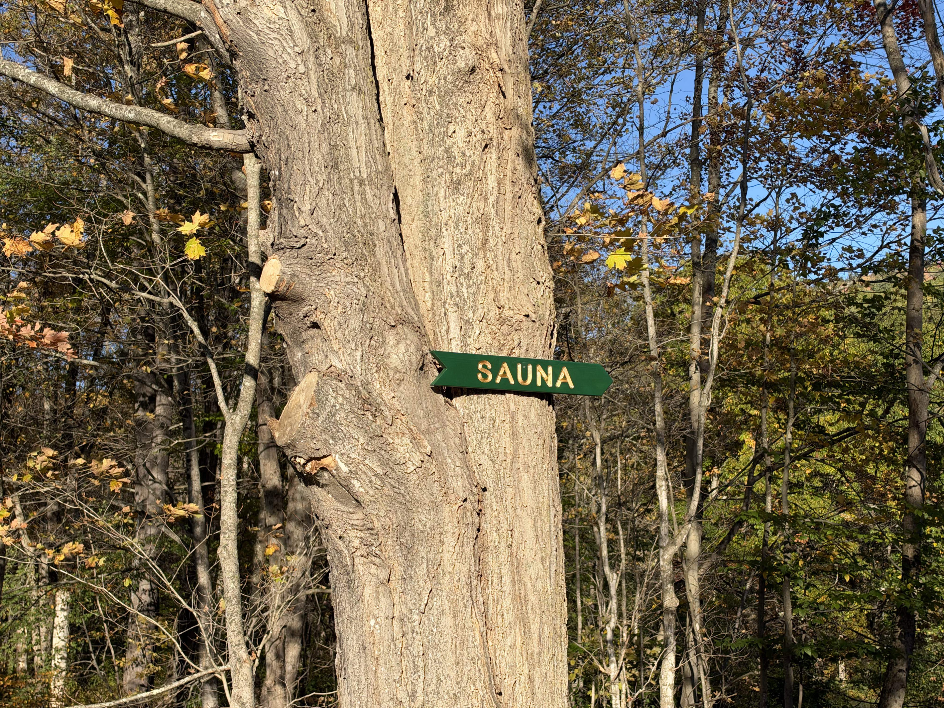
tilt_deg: +10.4
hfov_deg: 39.7
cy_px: 354
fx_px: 1309
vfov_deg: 30.3
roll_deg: +1.6
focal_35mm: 48
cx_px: 472
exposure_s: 1/3425
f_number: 1.8
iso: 80
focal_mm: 6.93
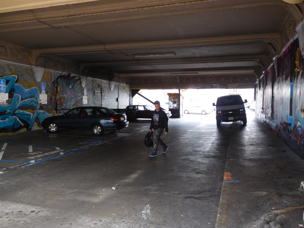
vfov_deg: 49.7
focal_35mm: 28
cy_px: 114
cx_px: 152
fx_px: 246
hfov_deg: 63.4
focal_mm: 5
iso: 125
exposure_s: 1/50
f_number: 3.5
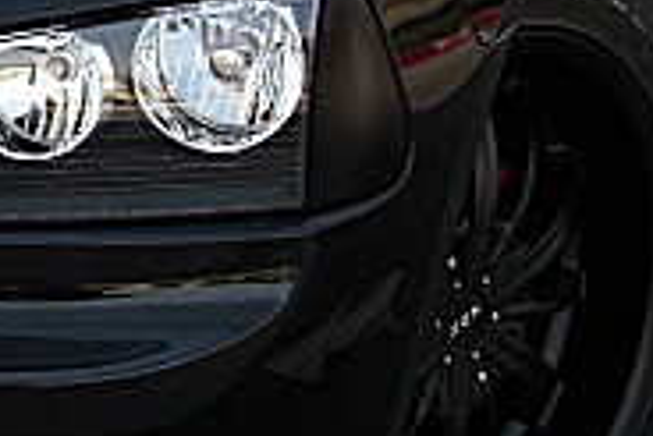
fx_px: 2360
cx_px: -124
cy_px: 0
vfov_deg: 10.5
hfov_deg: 15.2
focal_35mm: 130
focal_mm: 6.3
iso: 50
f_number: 2.8
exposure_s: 1/250
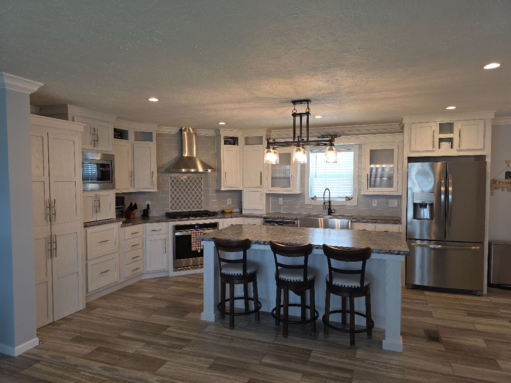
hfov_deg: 73.9
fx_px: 340
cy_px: 192
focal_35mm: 23
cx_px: 256
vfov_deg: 58.9
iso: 40
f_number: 1.7
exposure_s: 1/60
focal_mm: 6.3
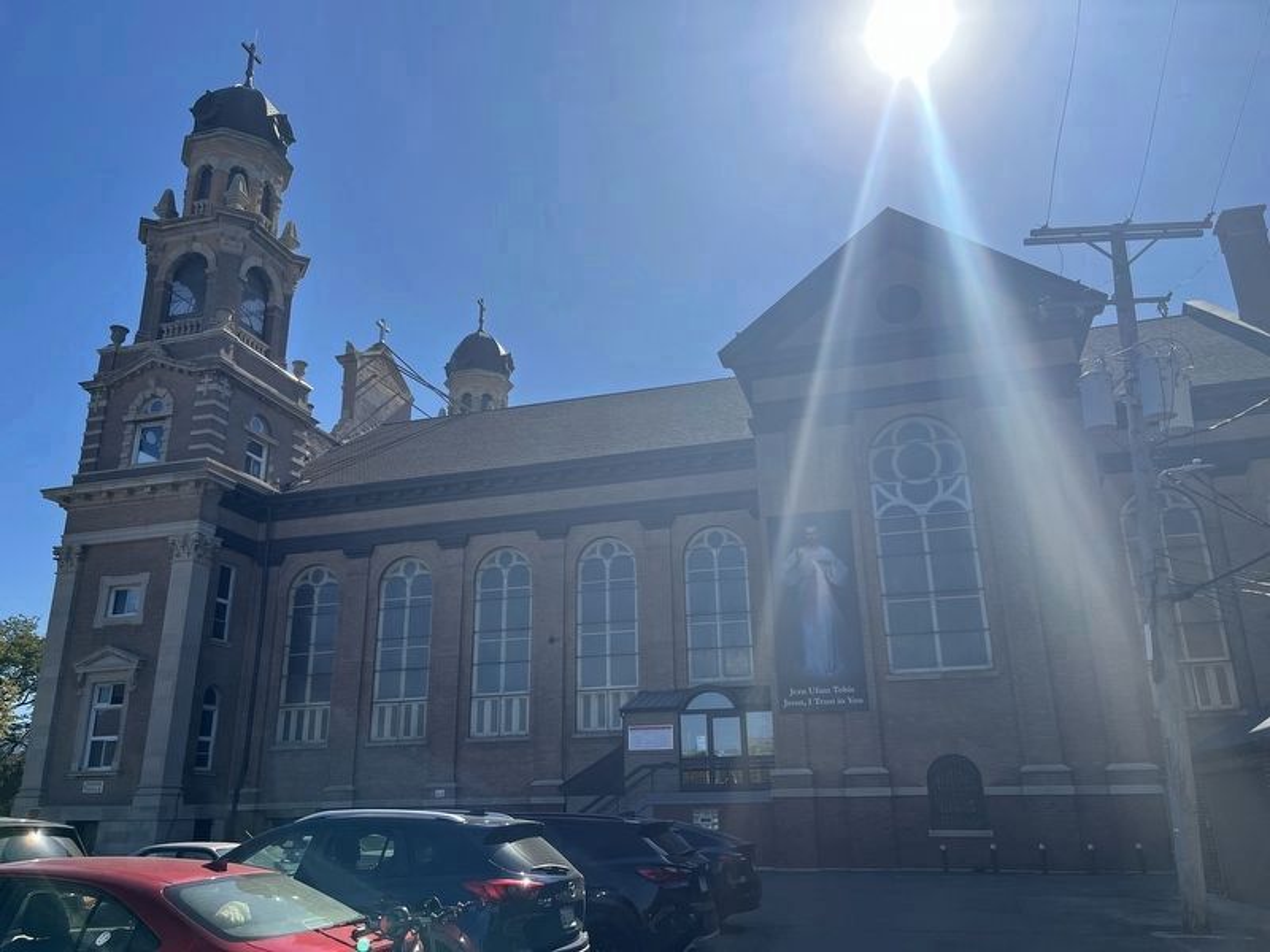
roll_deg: +1.8
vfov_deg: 53.1
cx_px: 635
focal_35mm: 26
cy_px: 476
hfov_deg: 67.3
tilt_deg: +18.8
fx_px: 954
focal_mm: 5.1
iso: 50
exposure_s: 1/5319
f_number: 1.6
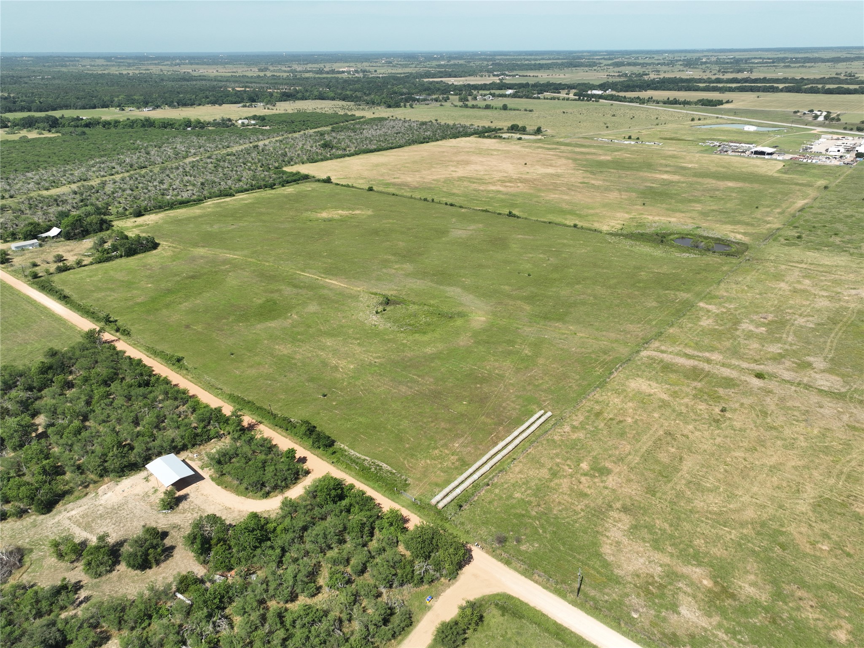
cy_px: 324
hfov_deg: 71.6
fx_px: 599
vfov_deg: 56.8
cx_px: 432
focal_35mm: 24
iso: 100
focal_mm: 12.29
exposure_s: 1/1250
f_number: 2.8
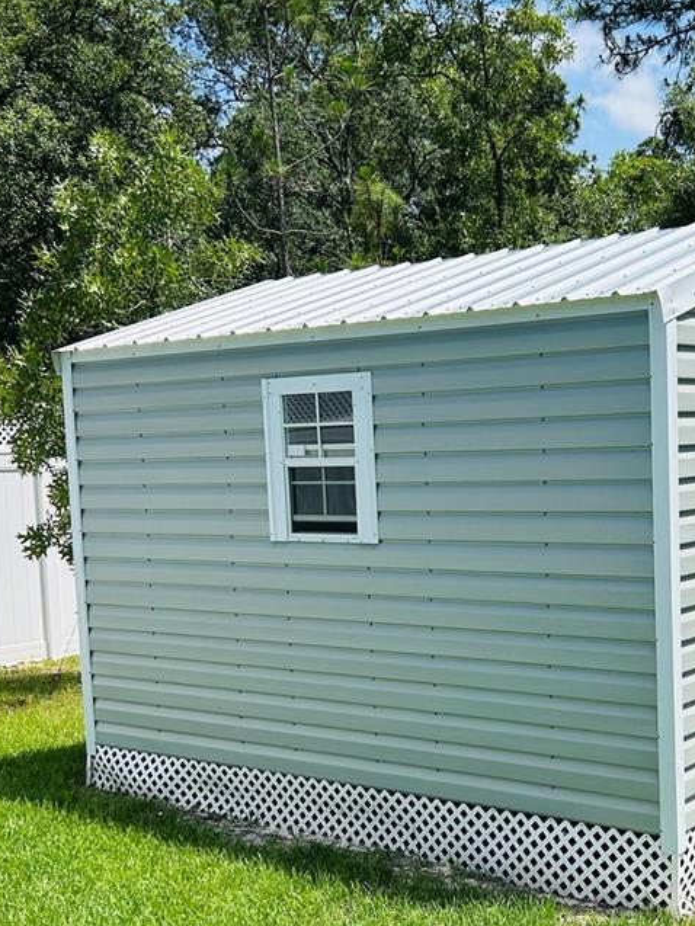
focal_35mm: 49
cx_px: 494
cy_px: 590
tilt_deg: -7.0
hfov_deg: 29.4
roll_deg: +0.9
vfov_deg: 38.6
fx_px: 1311
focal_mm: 5.7
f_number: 1.5
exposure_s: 1/3704
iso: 50
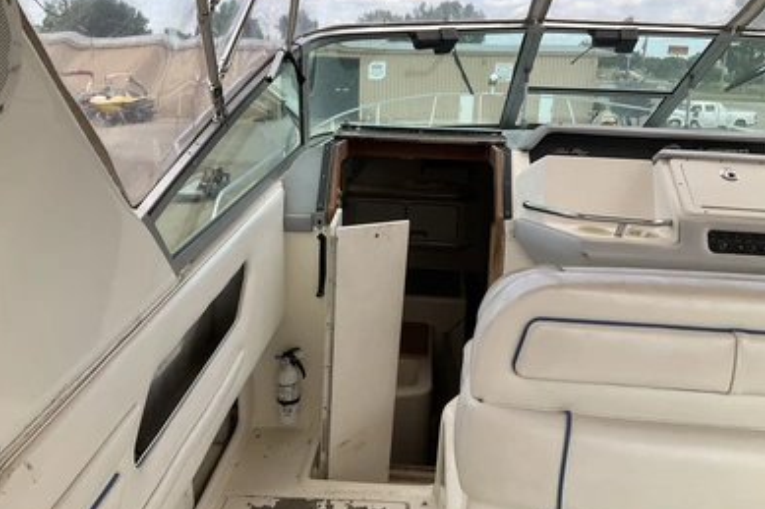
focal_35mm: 31
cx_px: 374
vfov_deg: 42.3
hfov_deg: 60.3
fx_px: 658
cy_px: 234
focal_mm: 3
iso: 25
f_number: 1.8
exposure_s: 1/855
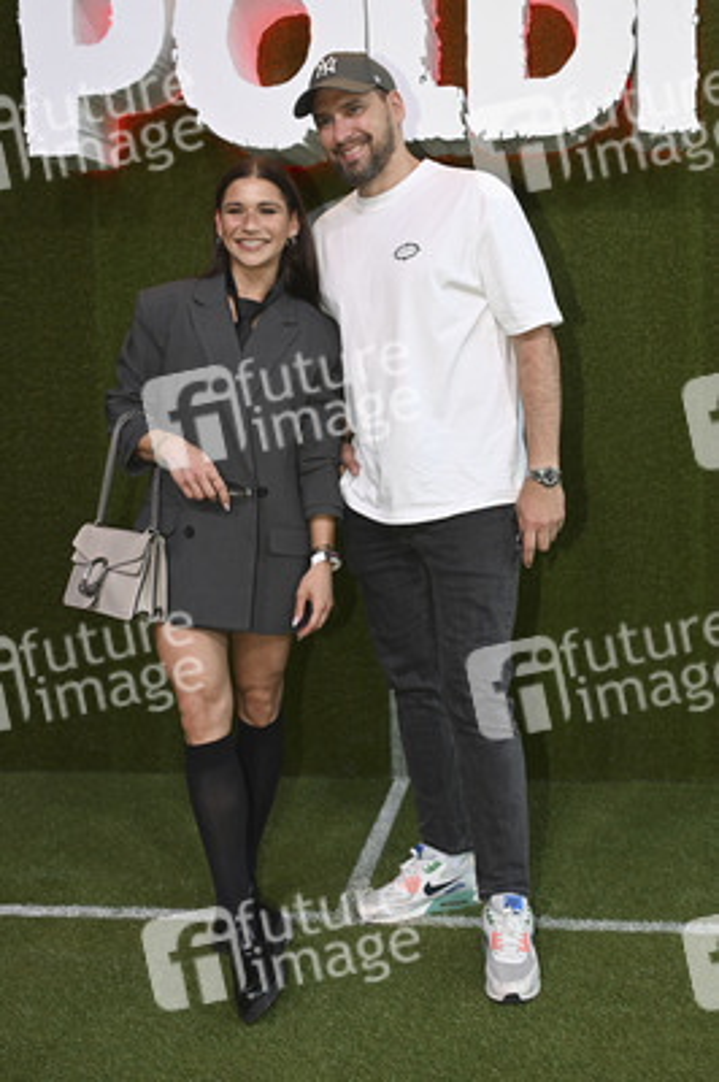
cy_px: 541
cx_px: 360
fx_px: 1050
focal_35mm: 35
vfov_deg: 54.5
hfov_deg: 37.8
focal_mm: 35
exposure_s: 1/250
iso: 800
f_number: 4.5
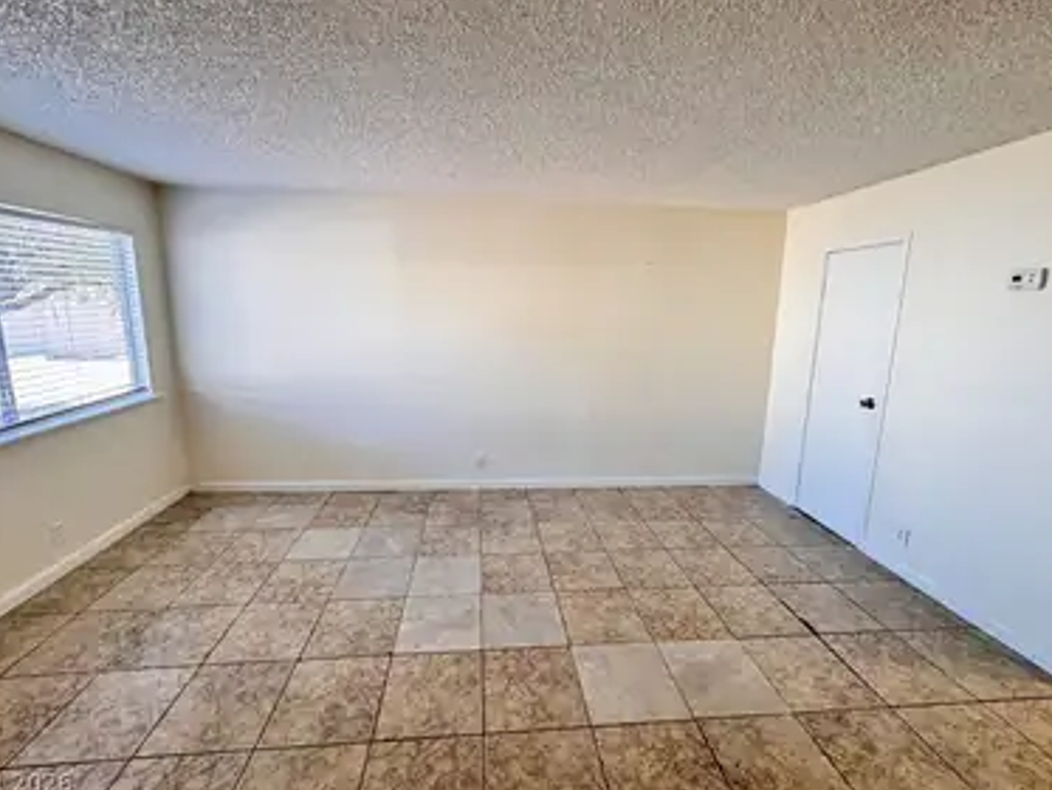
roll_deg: -0.9
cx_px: 516
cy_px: 378
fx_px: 456
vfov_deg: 81.7
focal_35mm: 15
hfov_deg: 98.1
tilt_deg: -11.2
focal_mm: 2.22
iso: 160
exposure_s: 1/120
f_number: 2.2
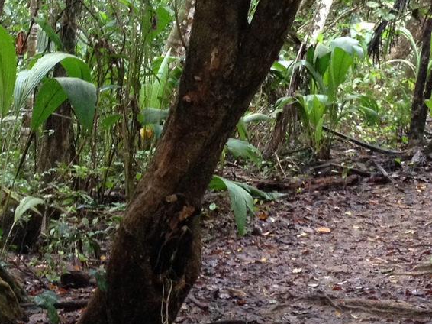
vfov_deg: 14.8
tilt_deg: -4.0
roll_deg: -0.4
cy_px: 64
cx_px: 173
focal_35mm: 99
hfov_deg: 19.8
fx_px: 1235
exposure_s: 1/20
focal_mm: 4.28
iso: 160
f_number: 2.4
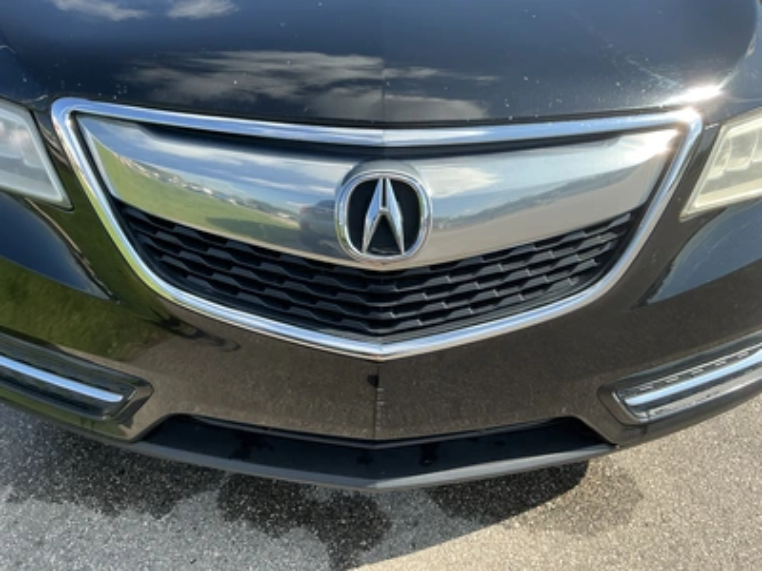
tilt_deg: -32.6
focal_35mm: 28
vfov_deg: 49.7
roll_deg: -2.9
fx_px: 616
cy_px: 286
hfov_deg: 63.4
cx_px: 381
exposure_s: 1/700
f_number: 1.8
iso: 25
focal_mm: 3
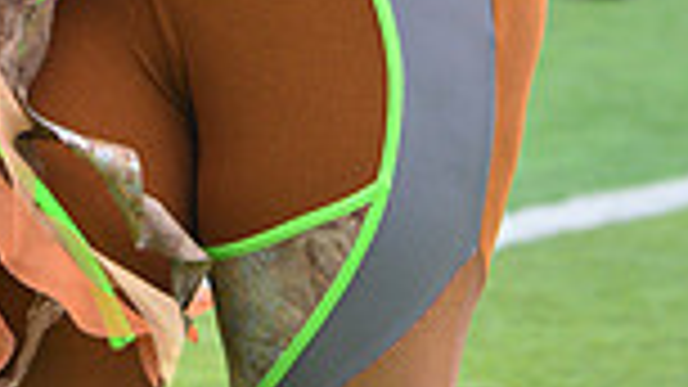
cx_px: 295
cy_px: -522
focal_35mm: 476
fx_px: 8682
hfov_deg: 4.5
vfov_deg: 2.5
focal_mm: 155
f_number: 5.6
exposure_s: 1/320
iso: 640
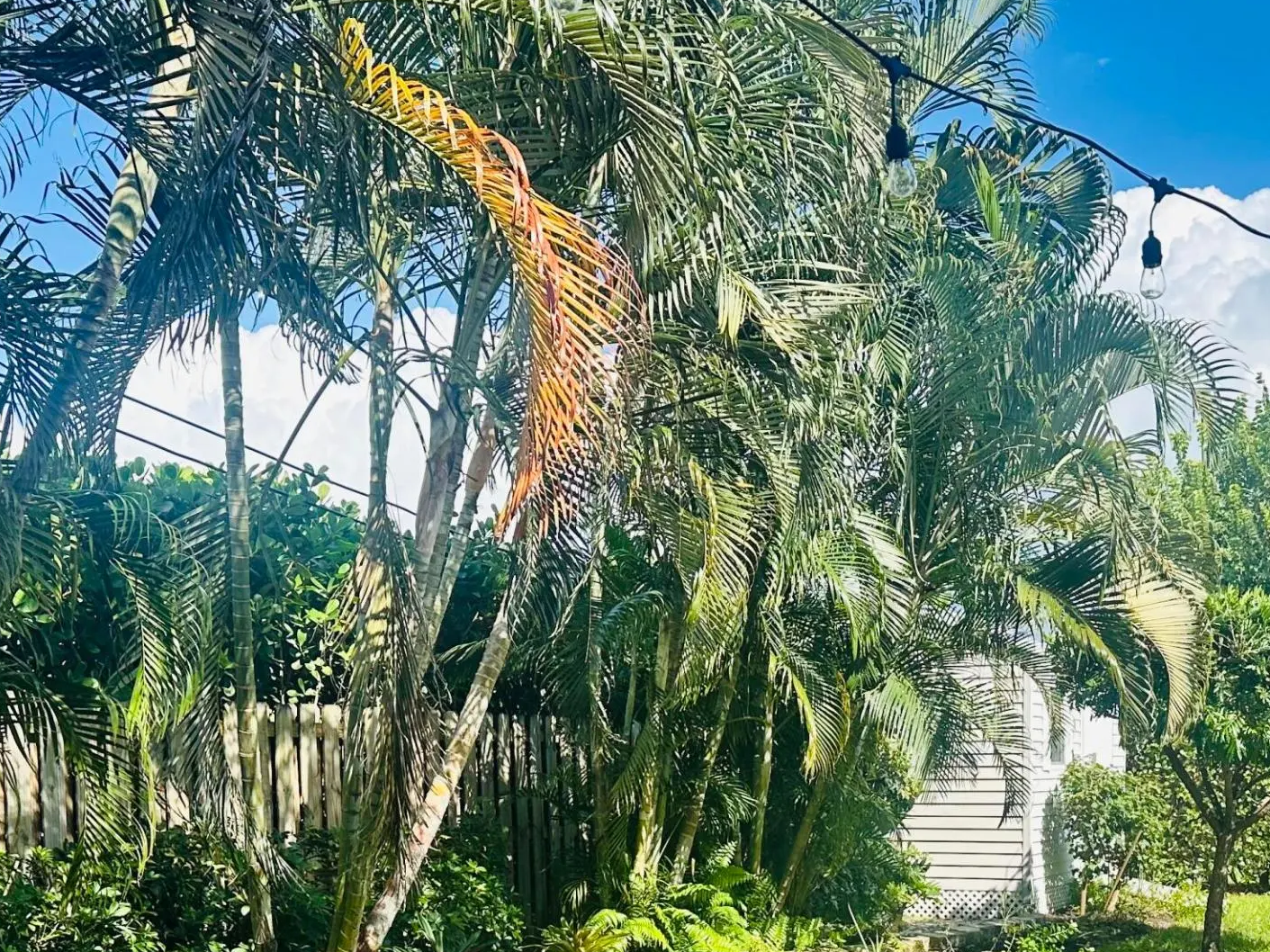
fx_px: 1798
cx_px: 815
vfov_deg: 28.2
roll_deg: +0.7
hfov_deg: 38.6
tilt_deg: -3.8
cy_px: 904
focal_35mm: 49
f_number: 1.78
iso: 80
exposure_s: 1/2809
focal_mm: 6.86
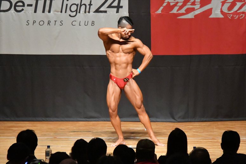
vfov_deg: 5.1
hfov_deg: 7.6
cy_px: 82
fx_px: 1844
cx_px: 123
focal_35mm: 270
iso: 16000
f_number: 5.6
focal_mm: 180
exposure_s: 1/400
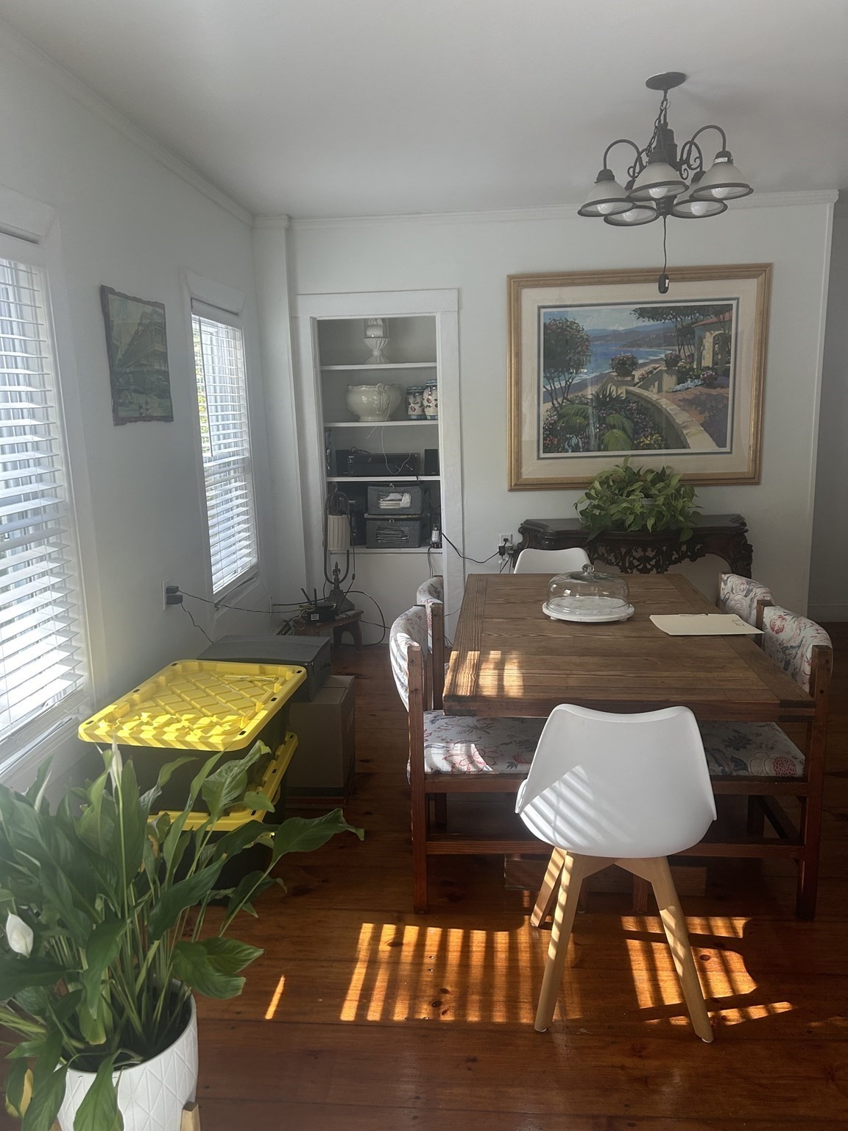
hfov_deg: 53.1
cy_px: 566
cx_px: 424
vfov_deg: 67.3
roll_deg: +1.4
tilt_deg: -11.1
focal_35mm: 26
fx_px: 849
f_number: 1.5
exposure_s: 1/121
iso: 125
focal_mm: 5.7
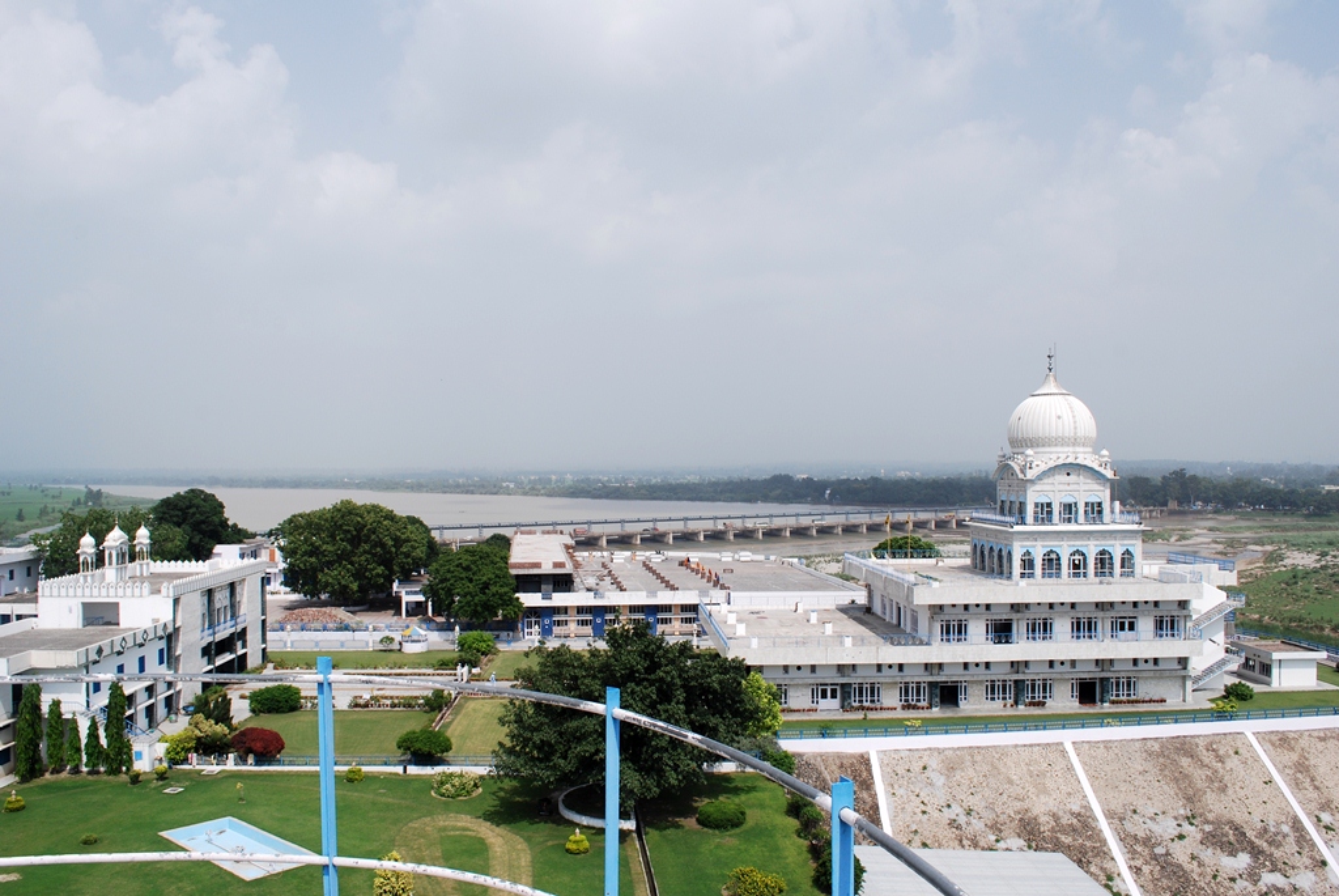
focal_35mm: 27
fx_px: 1005
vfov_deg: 48.0
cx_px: 670
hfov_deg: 67.3
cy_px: 448
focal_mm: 18
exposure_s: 1/250
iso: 140
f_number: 10
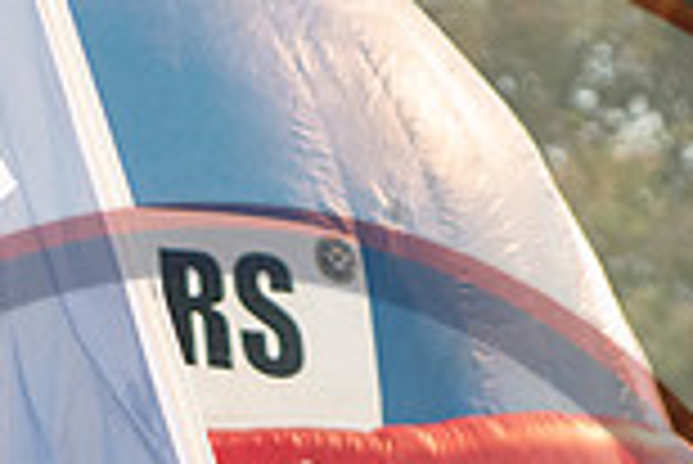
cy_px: 691
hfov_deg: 1.8
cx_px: 189
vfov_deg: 1.2
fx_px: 21715
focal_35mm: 1127
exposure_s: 1/1600
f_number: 2.8
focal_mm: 200
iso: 2800
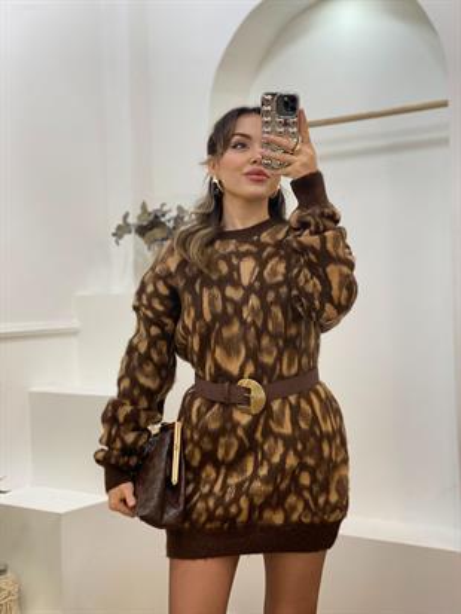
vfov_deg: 36.8
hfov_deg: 28.0
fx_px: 923
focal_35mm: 52
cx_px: 230
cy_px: 307
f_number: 2
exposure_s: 1/100
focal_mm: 6
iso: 80
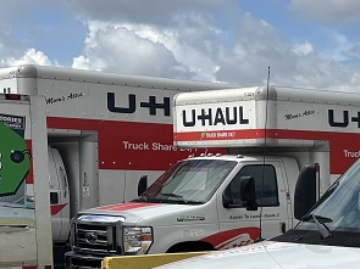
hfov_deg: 17.5
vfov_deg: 15.5
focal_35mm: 94
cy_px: 247
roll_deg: -1.1
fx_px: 977
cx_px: 621
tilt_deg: -3.7
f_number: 1.6
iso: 50
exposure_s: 1/4608
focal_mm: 5.96
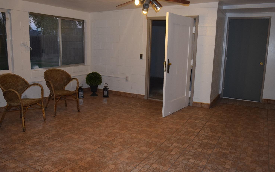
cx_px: 137
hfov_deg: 61.2
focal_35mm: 31
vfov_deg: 40.6
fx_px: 232
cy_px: 86
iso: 800
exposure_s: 1/100
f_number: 5
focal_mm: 20
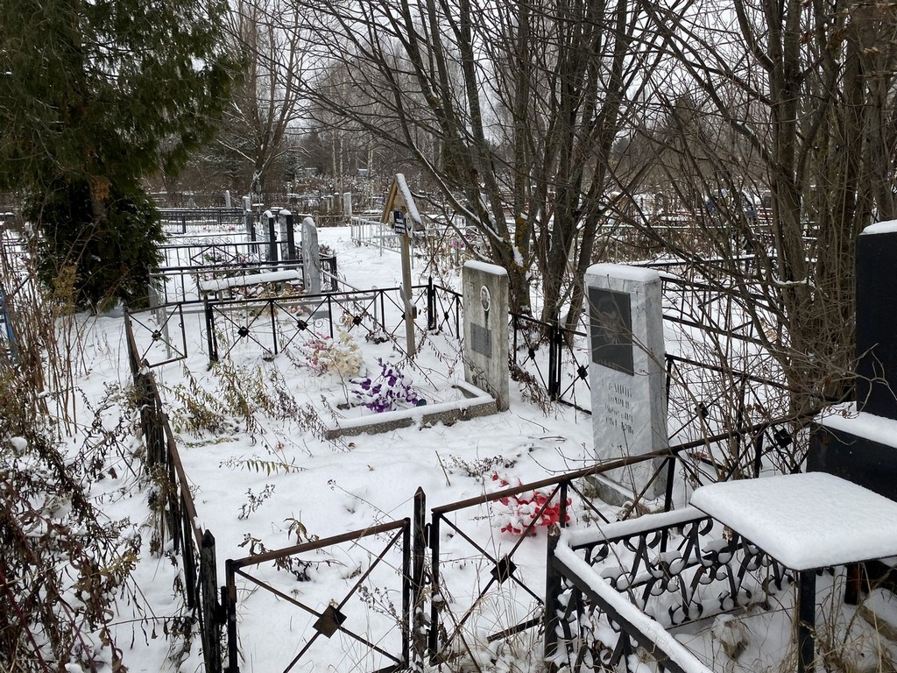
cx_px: 448
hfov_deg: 67.3
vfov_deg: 53.1
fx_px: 674
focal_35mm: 26
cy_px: 336
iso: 32
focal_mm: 4.25
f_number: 1.8
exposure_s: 1/319
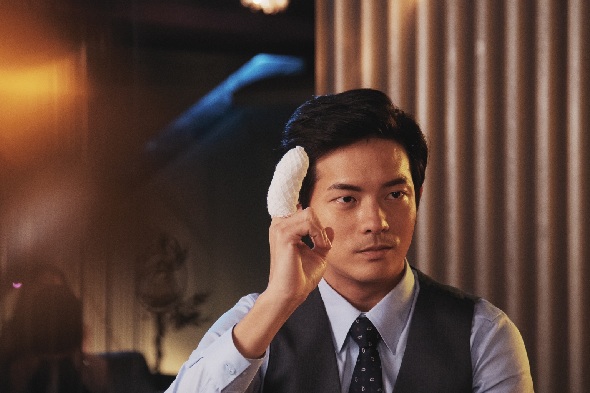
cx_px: 295
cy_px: 196
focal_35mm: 120
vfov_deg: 11.4
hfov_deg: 17.1
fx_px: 1966
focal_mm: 80
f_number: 4
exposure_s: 1/50
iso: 2500
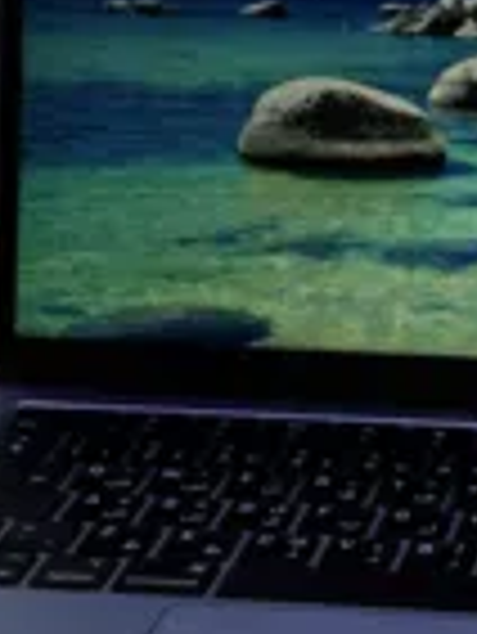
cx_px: 639
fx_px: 2495
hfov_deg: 10.7
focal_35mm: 136
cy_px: 468
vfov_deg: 14.4
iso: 100
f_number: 1.78
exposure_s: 1/326
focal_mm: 6.76
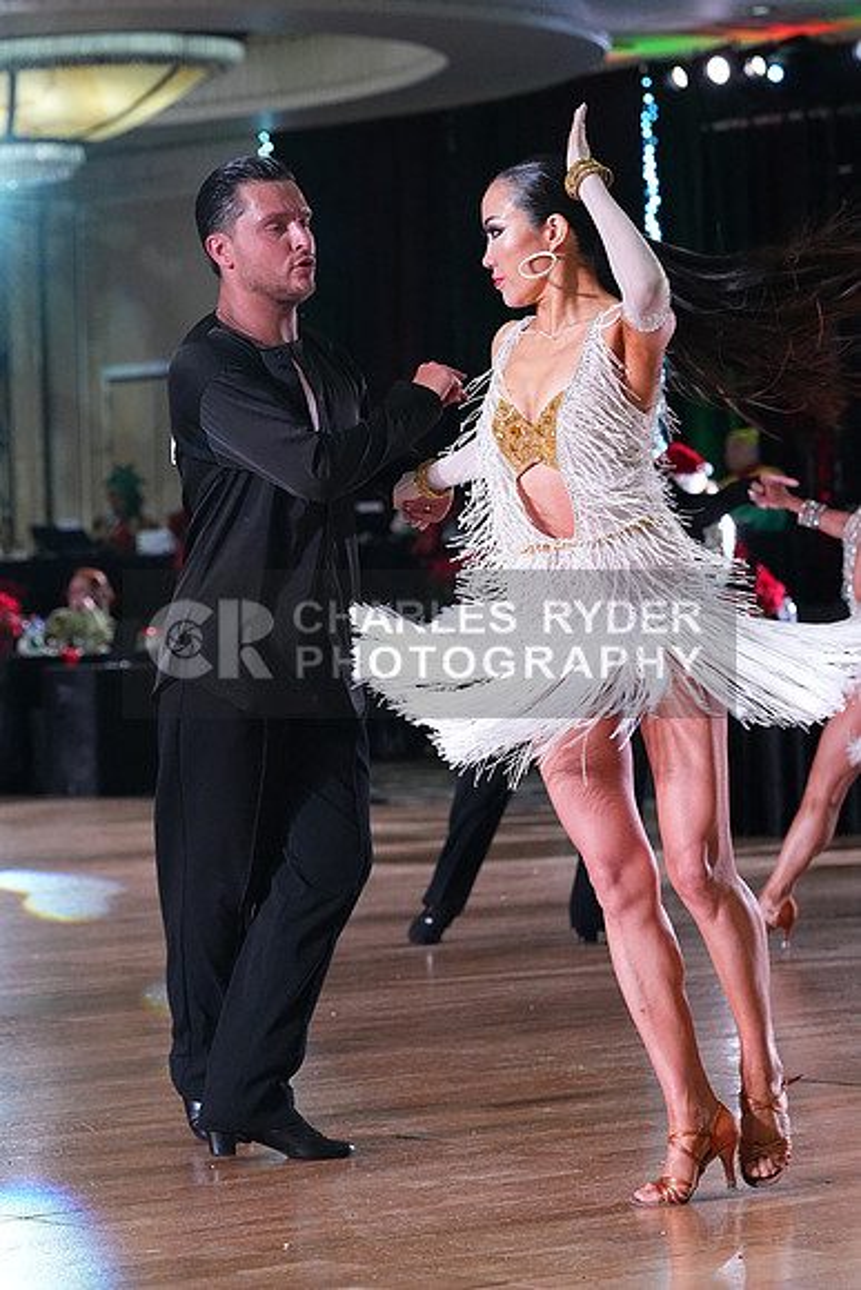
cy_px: 645
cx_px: 430
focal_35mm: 125
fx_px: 4481
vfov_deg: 16.4
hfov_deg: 11.0
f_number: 5.6
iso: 8000
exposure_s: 1/400
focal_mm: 125
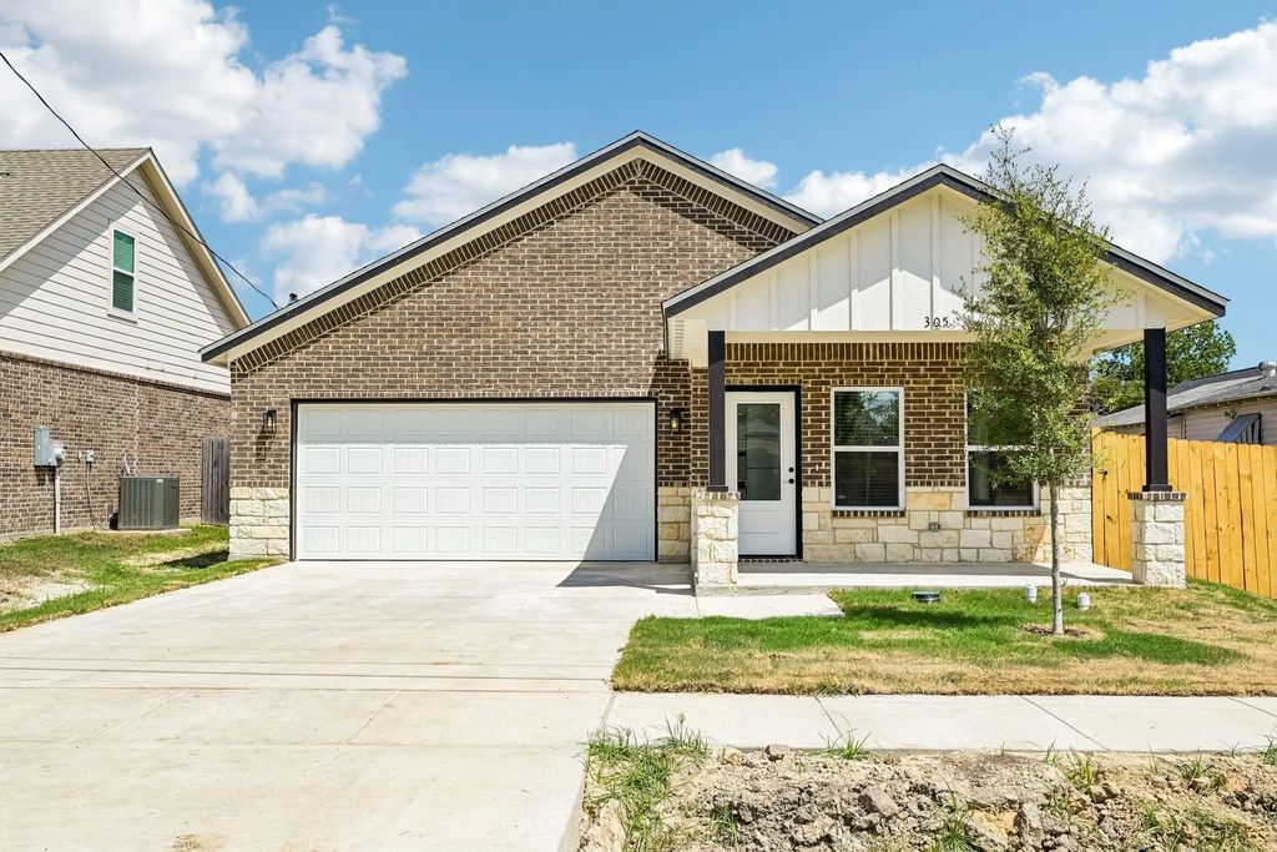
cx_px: 638
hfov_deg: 61.9
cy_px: 426
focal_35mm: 30
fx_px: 1064
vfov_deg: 43.6
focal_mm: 30
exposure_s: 1/2000
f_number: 8
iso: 400
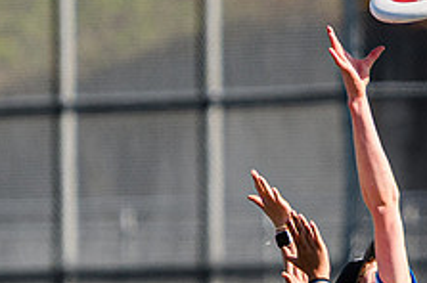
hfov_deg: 1.4
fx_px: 18050
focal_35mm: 1524
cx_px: 735
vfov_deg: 0.9
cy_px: 466
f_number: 3.2
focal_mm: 200
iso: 160
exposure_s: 1/2500
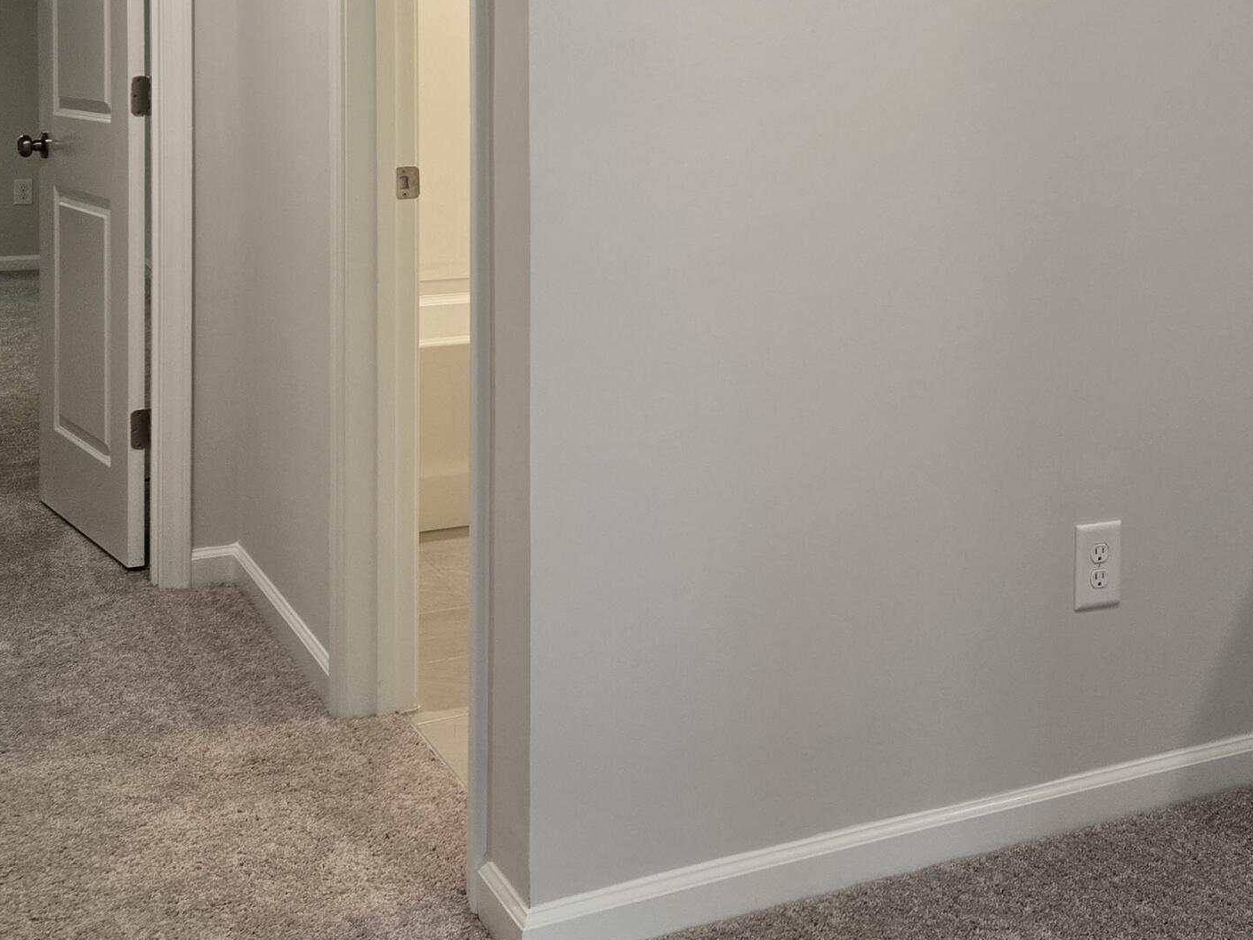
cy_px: 129
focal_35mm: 49
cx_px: 848
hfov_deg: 38.4
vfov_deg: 28.7
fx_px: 1774
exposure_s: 1/120
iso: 200
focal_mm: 5.4
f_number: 1.8
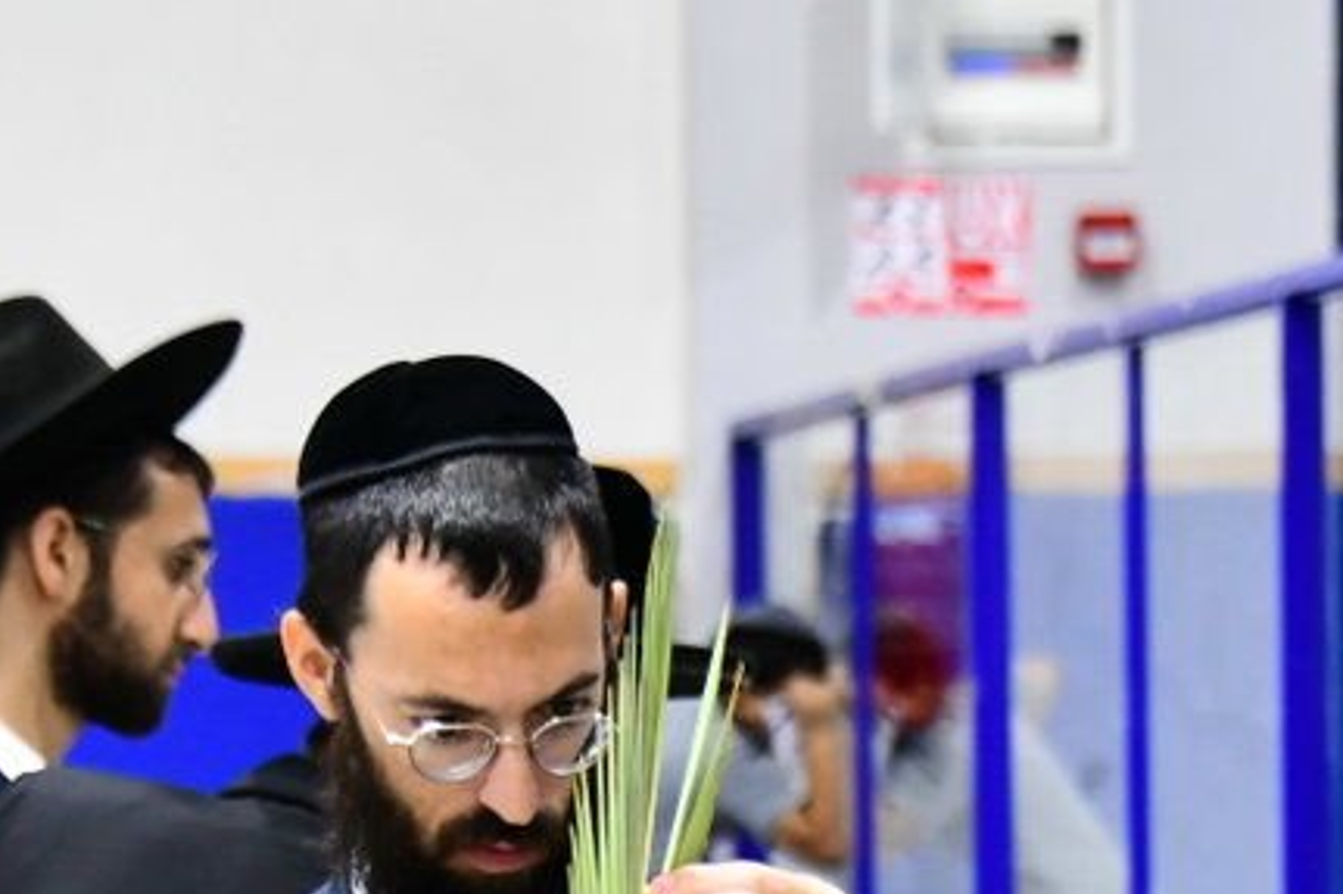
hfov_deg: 6.3
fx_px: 12119
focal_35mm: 325
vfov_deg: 4.2
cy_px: 1400
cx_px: 882
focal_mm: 100
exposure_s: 1/200
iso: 3200
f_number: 5.6
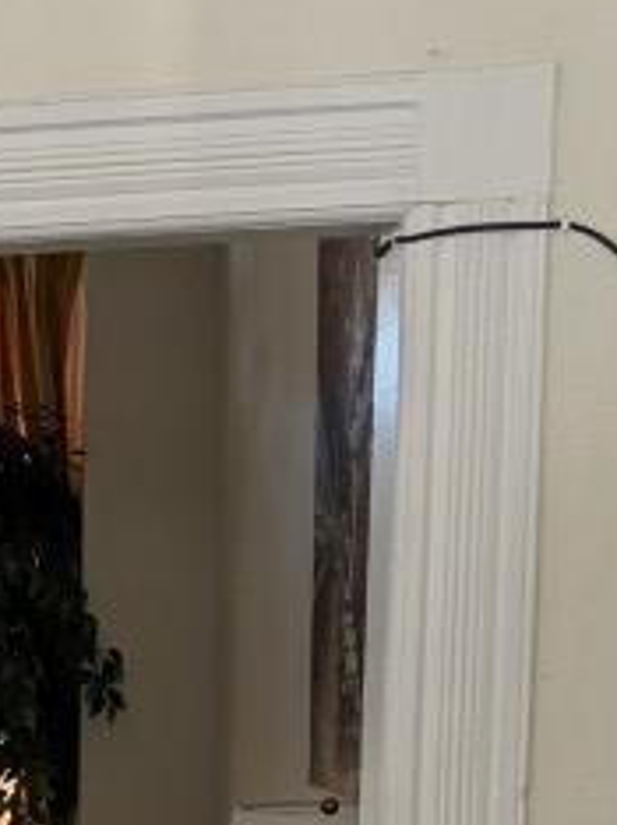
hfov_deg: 9.2
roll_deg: +1.3
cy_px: 1248
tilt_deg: -9.9
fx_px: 3524
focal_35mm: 148
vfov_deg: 12.7
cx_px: -716
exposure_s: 1/60
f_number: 1.78
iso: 200
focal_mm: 6.76
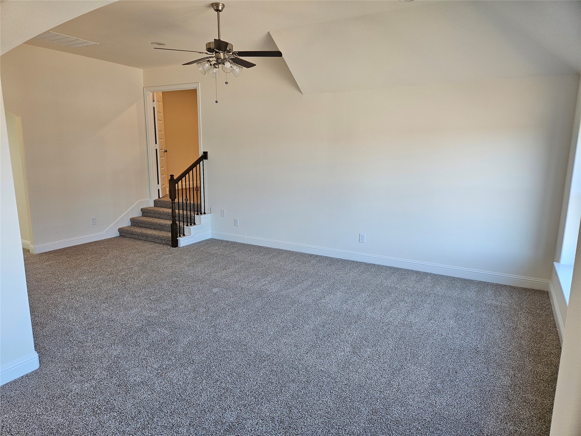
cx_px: 290
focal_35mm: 23
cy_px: 218
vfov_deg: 58.9
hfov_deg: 73.9
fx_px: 386
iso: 100
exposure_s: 1/120
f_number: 1.8
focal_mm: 5.4
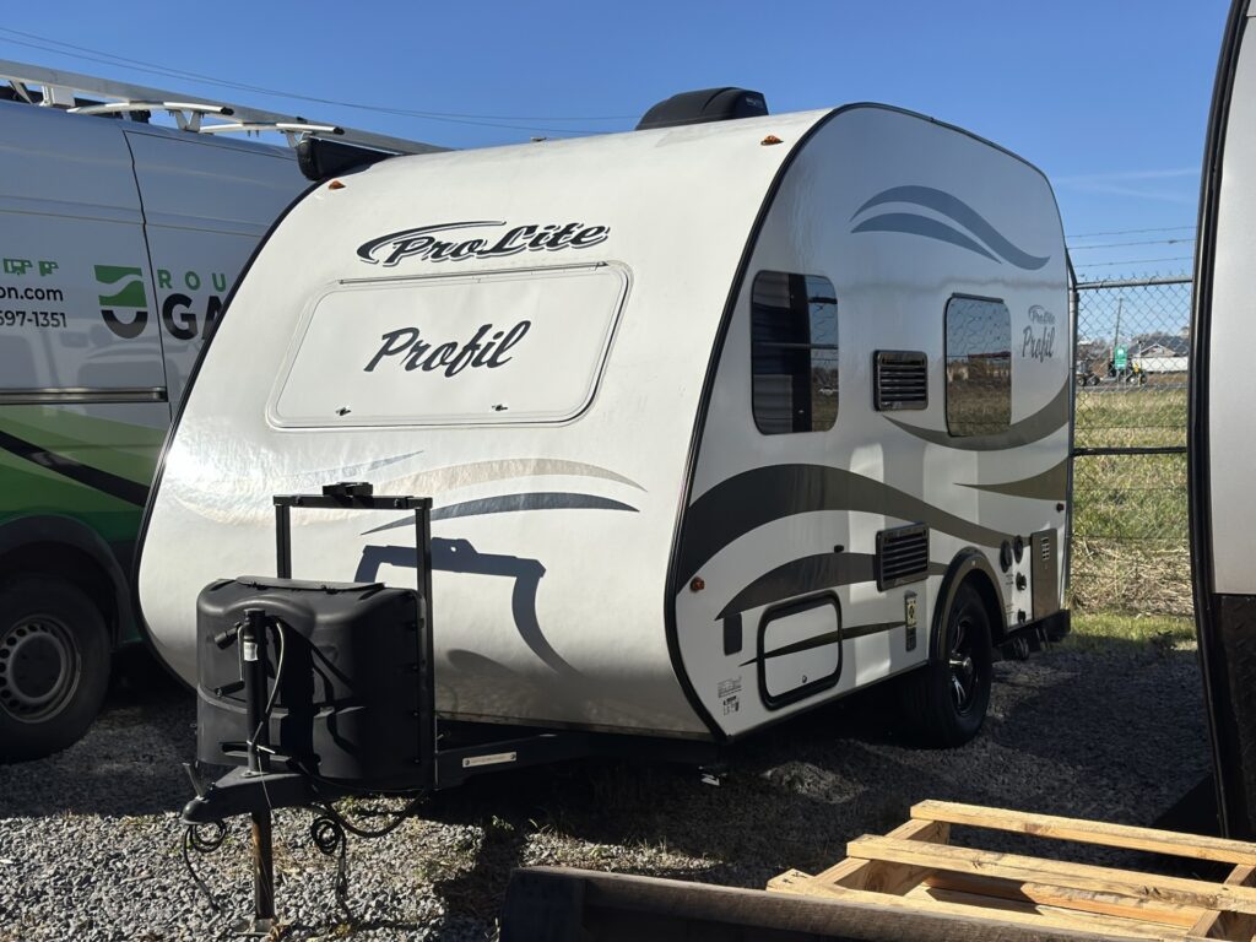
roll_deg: +1.2
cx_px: 628
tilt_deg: -1.5
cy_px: 471
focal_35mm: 48
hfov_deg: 39.7
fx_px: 1742
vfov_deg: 30.3
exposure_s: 1/13699
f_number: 1.78
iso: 100
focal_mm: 6.86
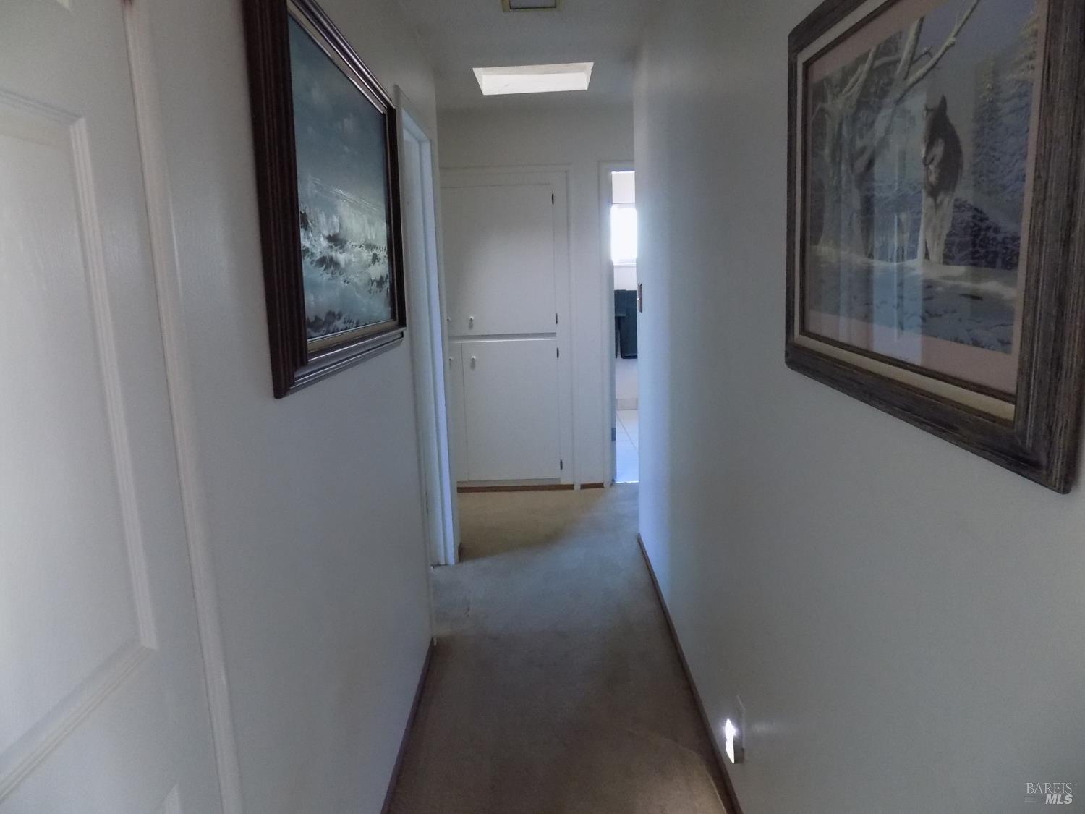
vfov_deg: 58.9
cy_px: 407
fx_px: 721
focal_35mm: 23
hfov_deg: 73.9
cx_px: 542
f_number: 3.1
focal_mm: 4
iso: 400
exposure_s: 1/8
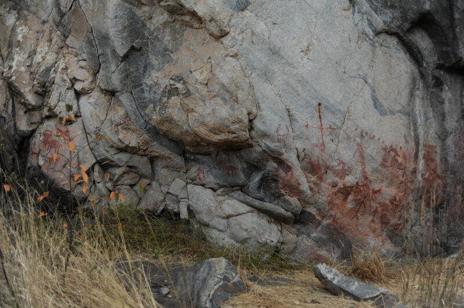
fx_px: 567
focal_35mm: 44
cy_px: 154
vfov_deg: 30.5
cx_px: 232
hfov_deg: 44.5
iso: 200
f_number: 3.2
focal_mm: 44
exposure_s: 1/250
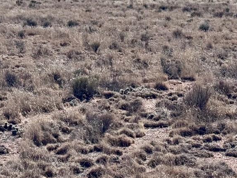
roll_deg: -0.6
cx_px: 172
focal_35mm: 135
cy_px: 69
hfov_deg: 14.6
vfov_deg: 11.0
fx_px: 924
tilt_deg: -6.4
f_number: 1.78
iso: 64
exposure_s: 1/9009
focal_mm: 6.76
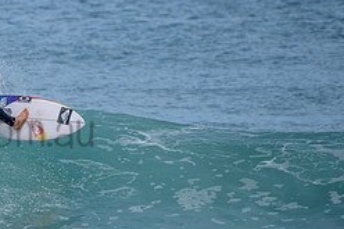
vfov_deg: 1.2
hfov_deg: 1.8
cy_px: 114
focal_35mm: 1171
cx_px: -53
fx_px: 11182
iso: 250
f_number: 6.3
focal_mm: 500
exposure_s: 1/2500
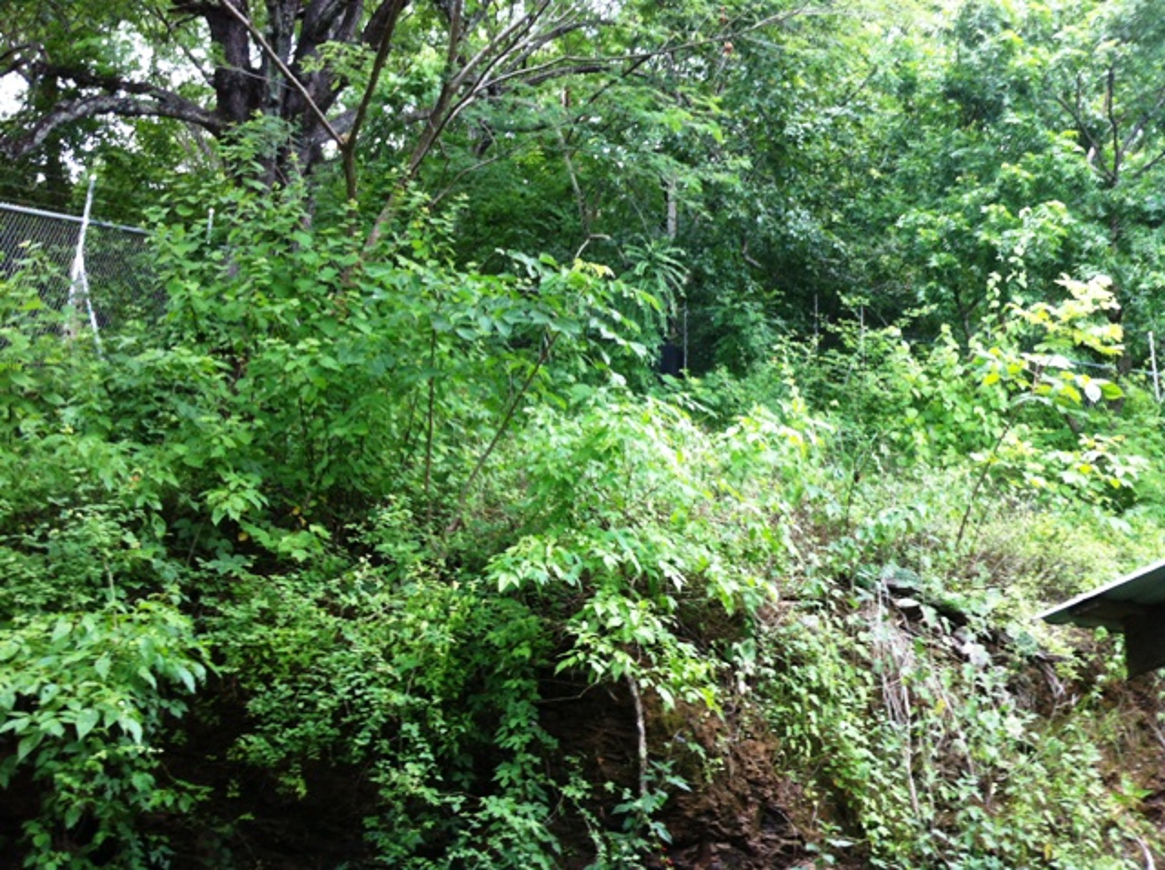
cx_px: 582
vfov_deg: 40.6
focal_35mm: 35
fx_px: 1176
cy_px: 435
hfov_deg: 52.7
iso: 125
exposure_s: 1/120
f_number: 2.8
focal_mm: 3.85
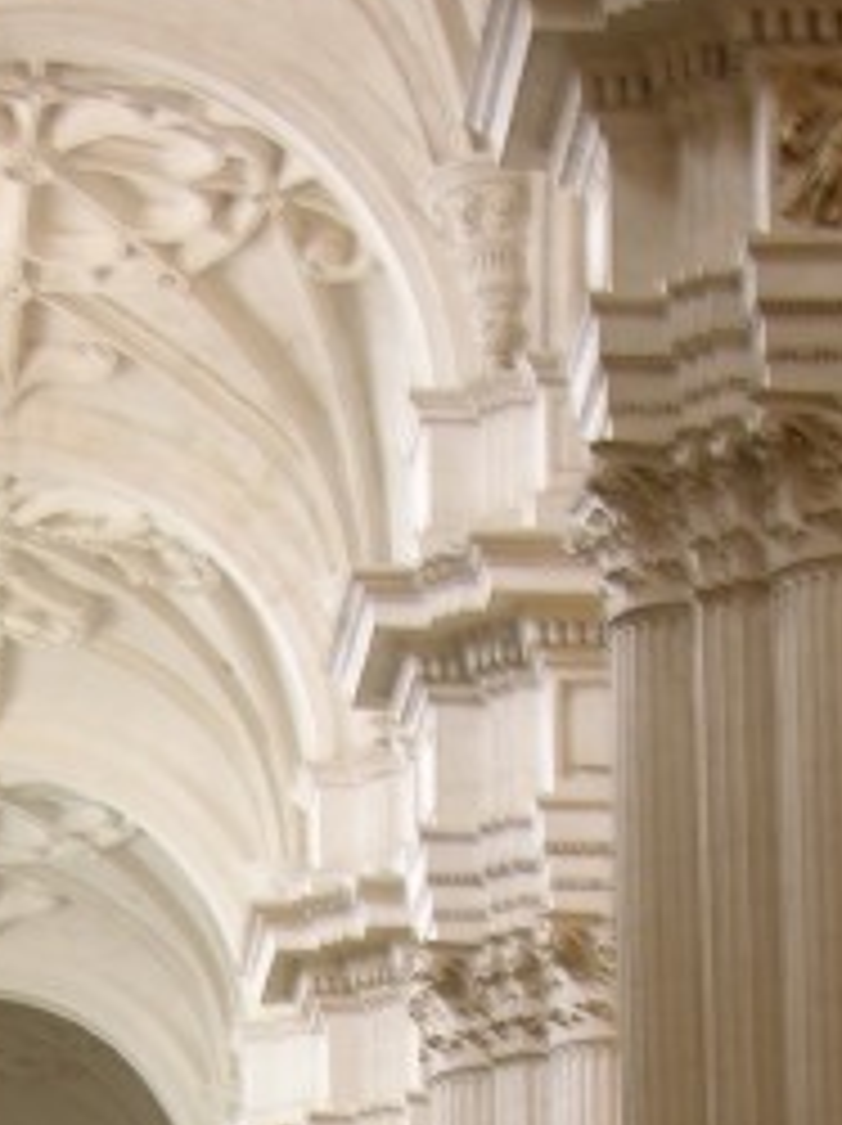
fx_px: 5393
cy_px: 1516
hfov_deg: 8.9
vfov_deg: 11.6
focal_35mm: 166
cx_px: 5
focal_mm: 13.7
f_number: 3.1
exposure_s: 1/3.8
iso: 58
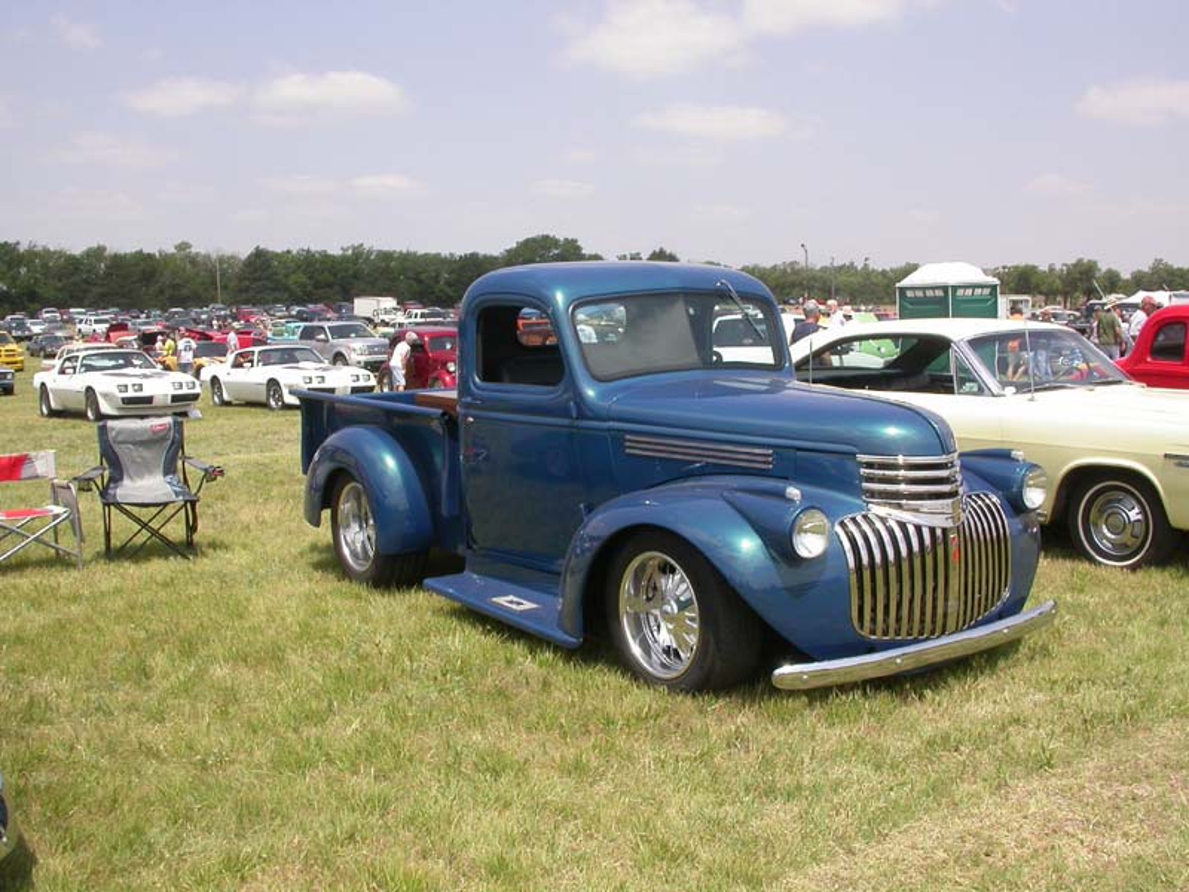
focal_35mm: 38
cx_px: 594
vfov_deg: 37.7
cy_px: 446
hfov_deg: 49.0
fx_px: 1305
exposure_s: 1/285
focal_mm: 7.85
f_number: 7.5
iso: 100
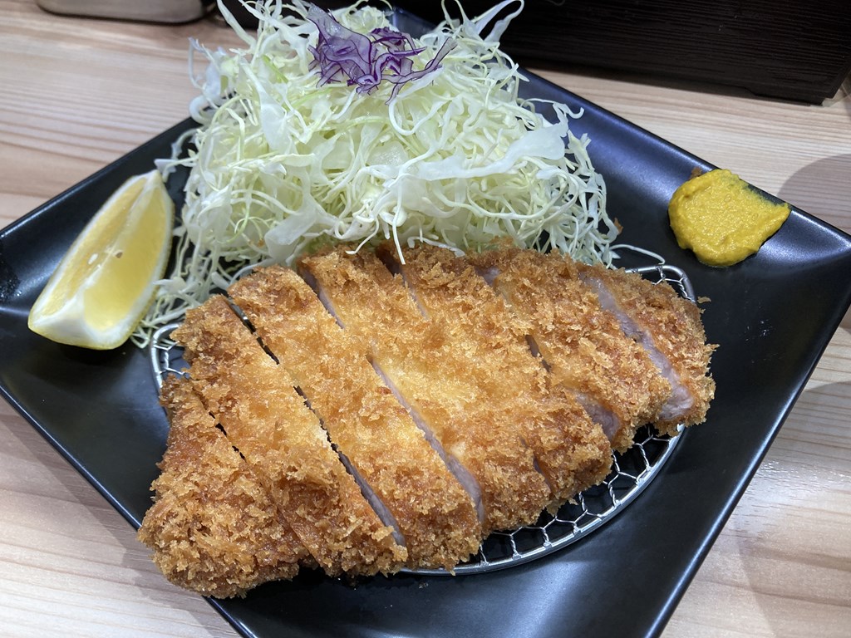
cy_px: 319
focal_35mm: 28
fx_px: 688
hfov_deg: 63.4
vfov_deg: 49.7
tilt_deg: -53.6
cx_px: 426
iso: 80
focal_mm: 3.99
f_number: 1.8
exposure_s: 1/50
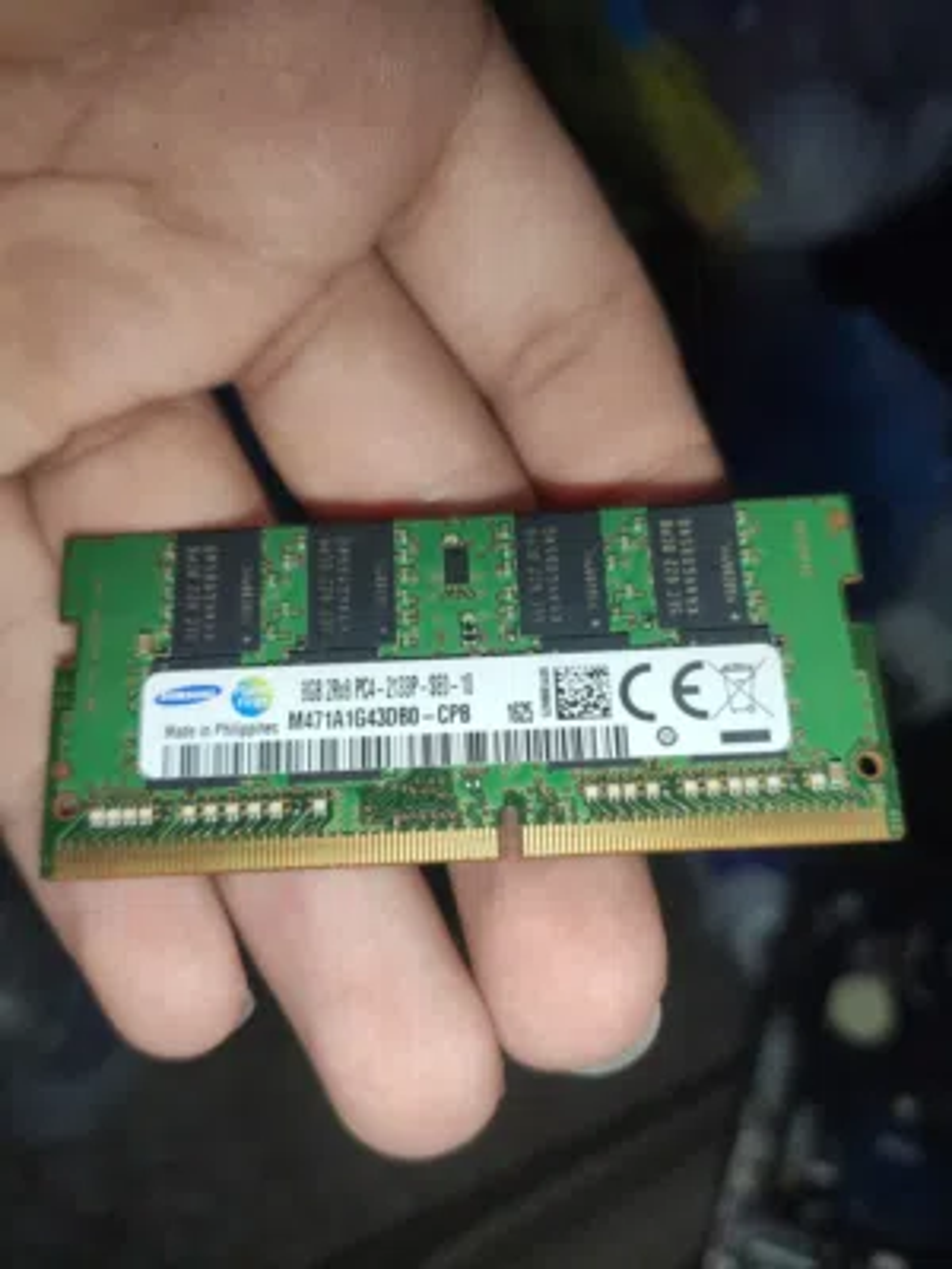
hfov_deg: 53.1
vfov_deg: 67.3
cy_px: 634
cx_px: 476
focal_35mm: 26
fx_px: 953
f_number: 1.75
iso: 196
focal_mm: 4.77
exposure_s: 1/50
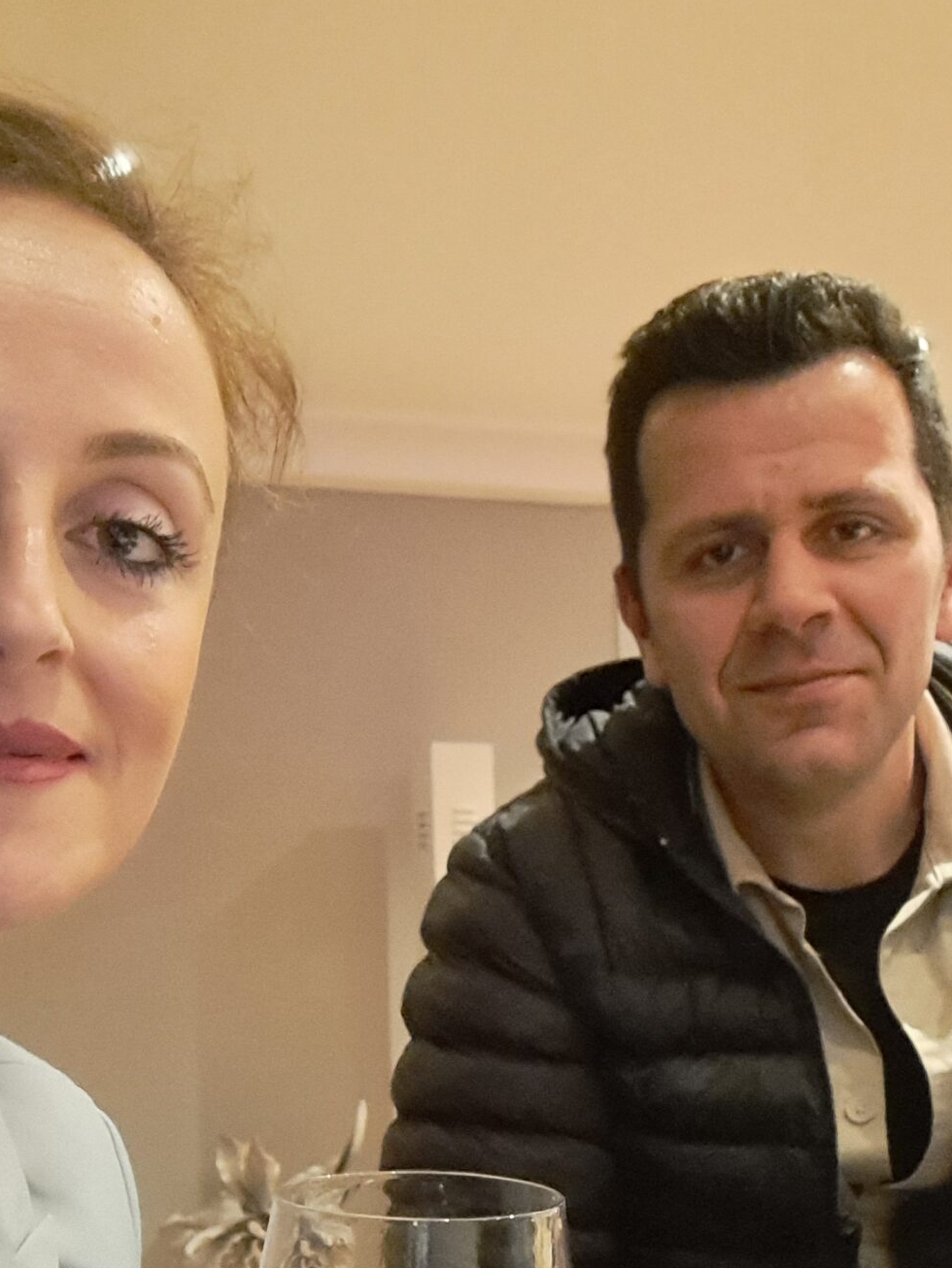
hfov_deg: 29.7
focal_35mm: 49
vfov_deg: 37.8
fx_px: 1796
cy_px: 973
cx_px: 493
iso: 2500
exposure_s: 1/17
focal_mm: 3.72
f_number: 2.2
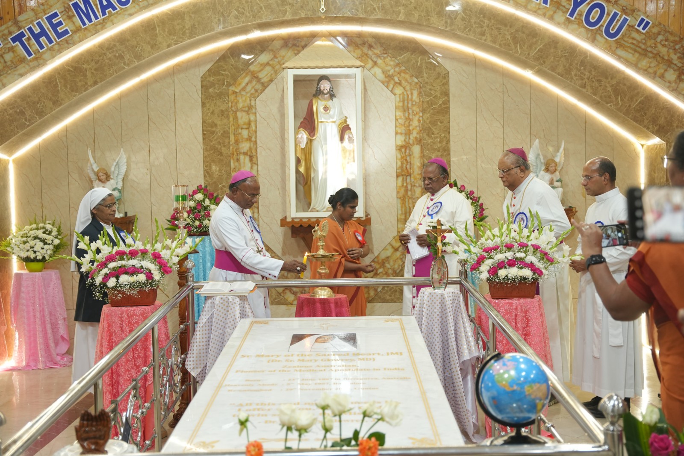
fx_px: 828
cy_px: 228
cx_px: 342
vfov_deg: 30.8
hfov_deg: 44.9
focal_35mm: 44
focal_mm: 43.6
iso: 1250
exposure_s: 1/125
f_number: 3.2
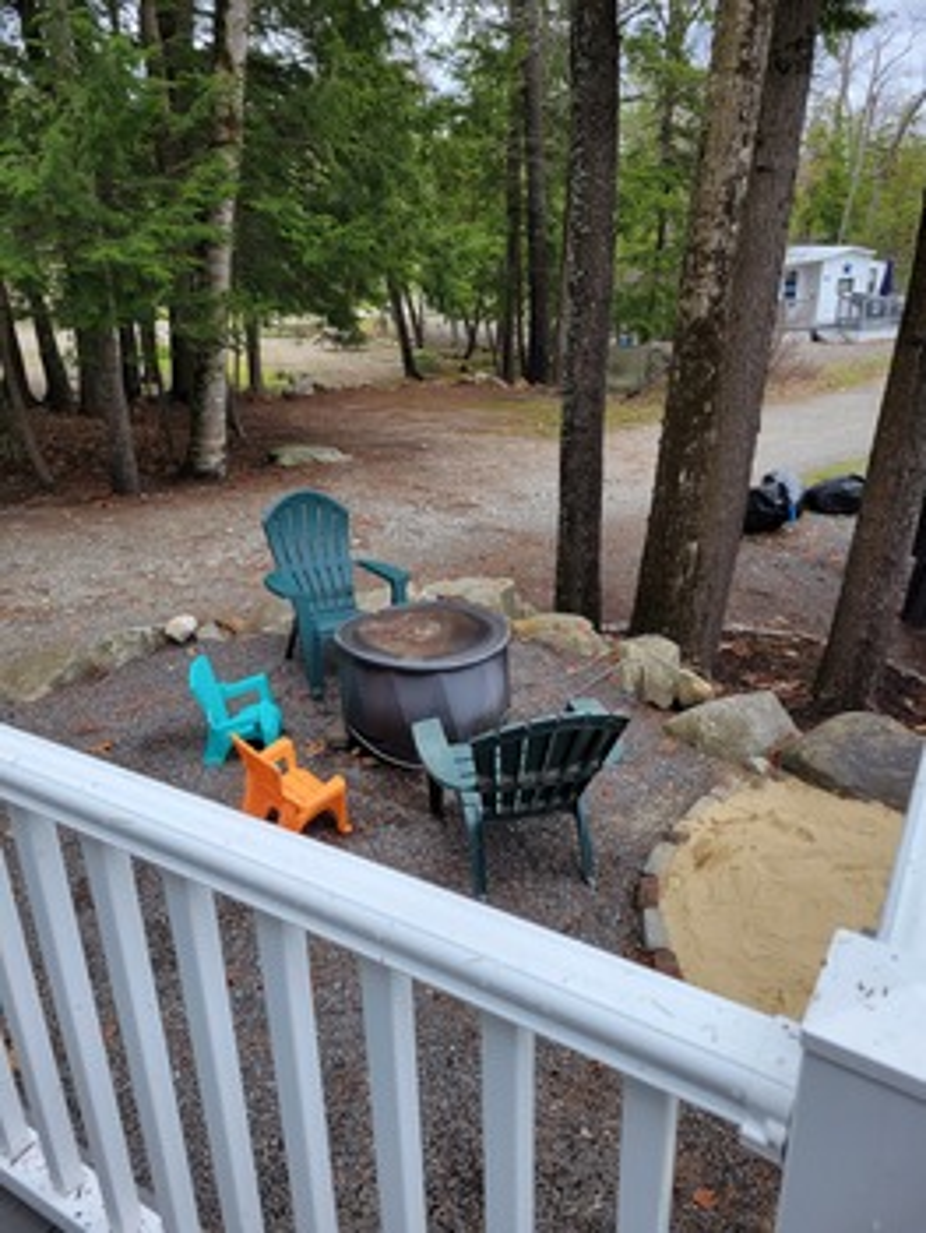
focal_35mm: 26
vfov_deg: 67.3
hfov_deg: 53.1
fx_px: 926
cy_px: 616
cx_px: 463
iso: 40
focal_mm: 5.4
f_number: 1.8
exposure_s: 1/652
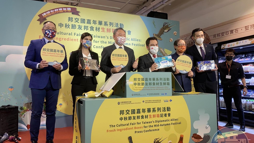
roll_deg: +0.7
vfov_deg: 40.2
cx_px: 126
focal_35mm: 29
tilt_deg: +2.0
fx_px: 195
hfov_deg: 66.1
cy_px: 74
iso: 50
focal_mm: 4.25
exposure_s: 1/121
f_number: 1.8
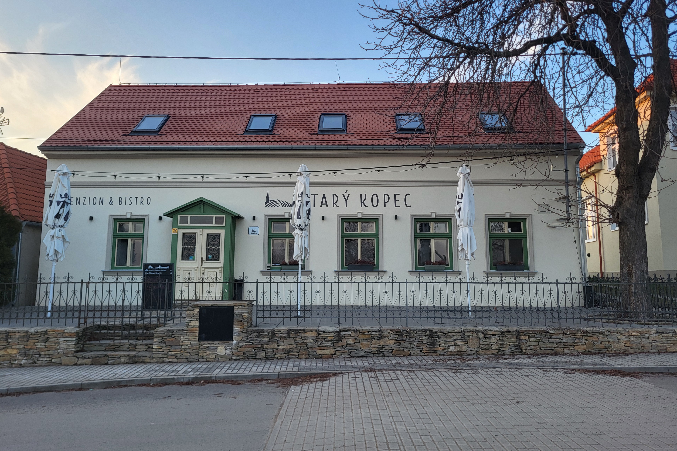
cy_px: 214
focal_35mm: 28
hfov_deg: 65.5
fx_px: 526
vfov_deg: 46.4
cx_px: 329
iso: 40
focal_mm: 5.4
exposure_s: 1/220
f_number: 1.8
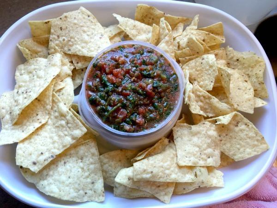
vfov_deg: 48.2
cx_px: 138
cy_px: 104
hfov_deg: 61.7
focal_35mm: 29
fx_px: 232
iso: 40
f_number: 2.2
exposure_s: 1/15
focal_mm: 4.15
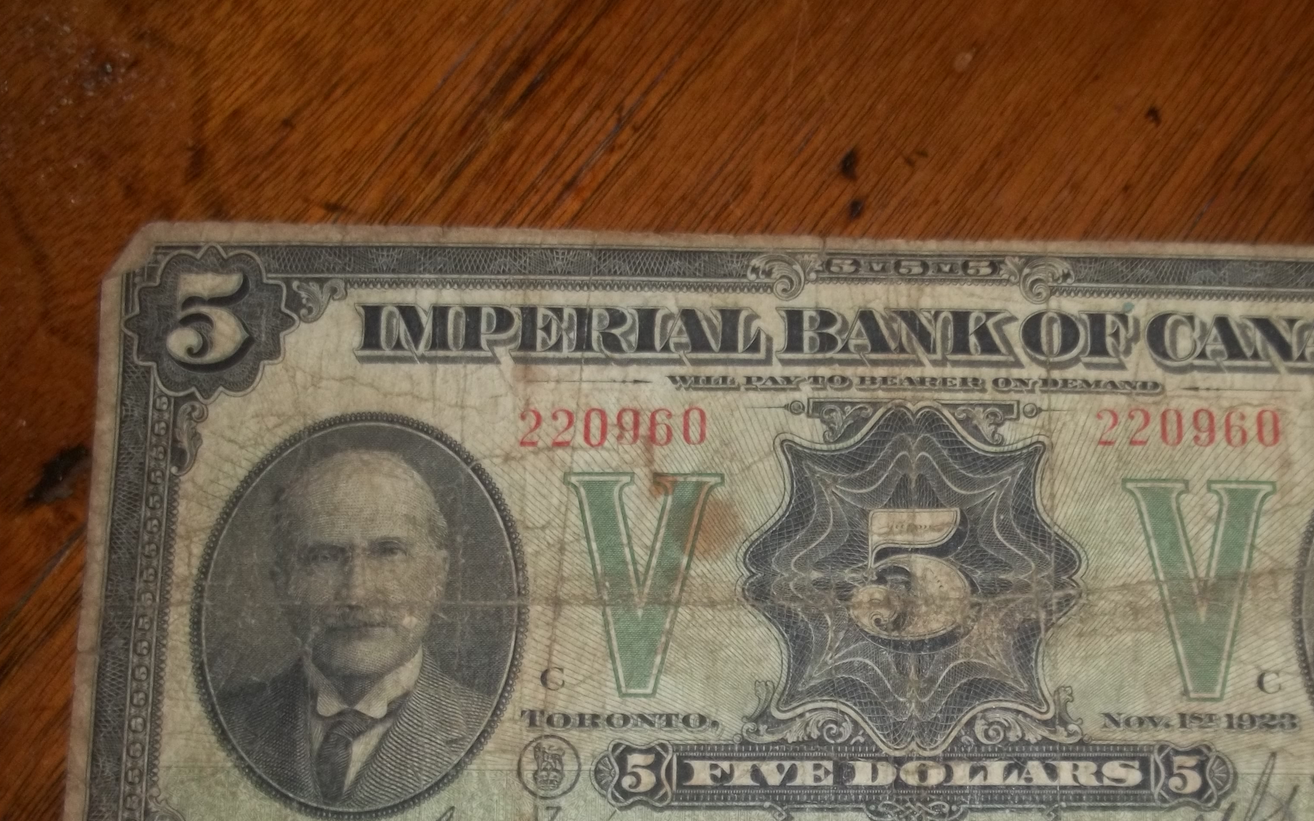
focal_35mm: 49
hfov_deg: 40.5
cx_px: 887
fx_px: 1755
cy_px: 594
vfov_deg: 26.1
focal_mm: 5.9
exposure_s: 1/30
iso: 64
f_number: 3.3
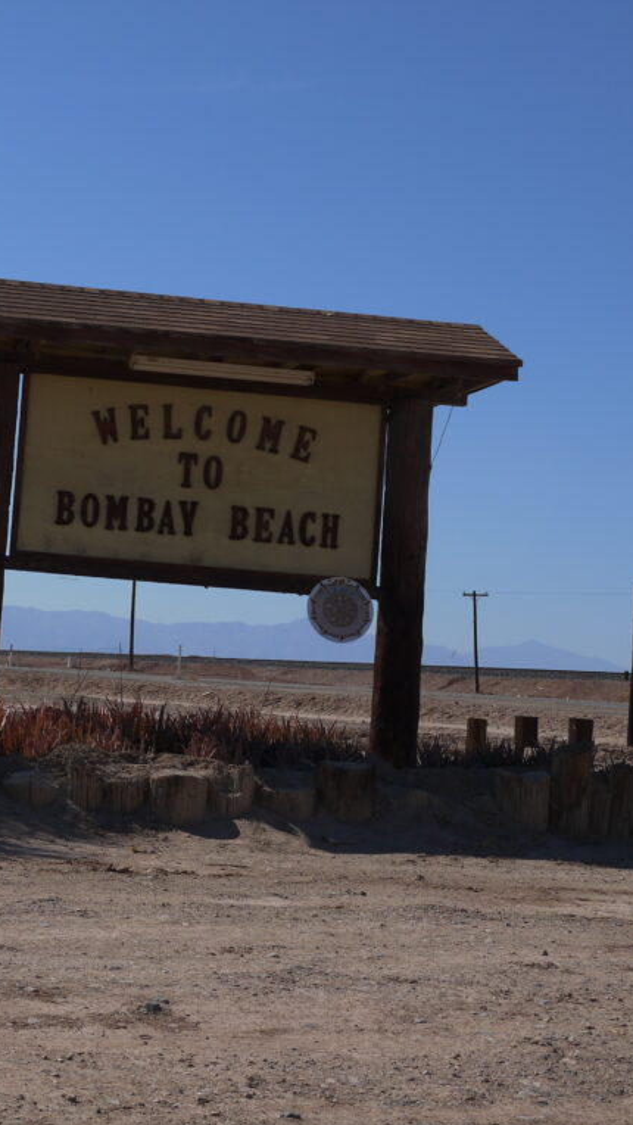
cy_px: 564
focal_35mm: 73
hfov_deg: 16.2
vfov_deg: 29.0
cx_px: 16
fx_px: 2177
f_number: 10
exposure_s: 1/500
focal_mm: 25
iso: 160
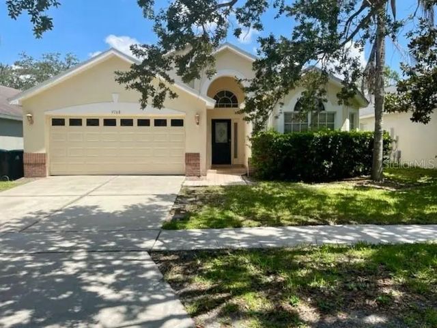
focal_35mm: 25
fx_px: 316
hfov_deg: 69.4
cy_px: 164
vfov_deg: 54.9
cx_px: 218
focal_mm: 5.1
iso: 32
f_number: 1.6
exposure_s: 1/2288
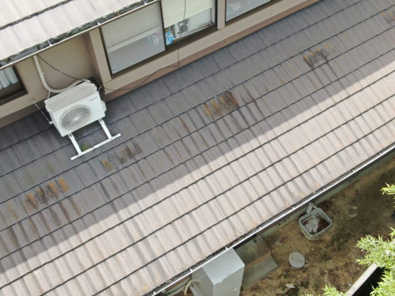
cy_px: 148
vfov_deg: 32.9
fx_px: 502
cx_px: 198
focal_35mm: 44
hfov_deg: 42.9
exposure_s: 1/240
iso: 100
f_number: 3.6
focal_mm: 7.71
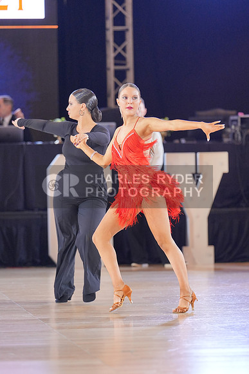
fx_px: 1752
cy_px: 187
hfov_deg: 8.1
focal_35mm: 169
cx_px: 124
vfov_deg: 12.2
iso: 2000
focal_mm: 113
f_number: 2
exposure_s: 1/500
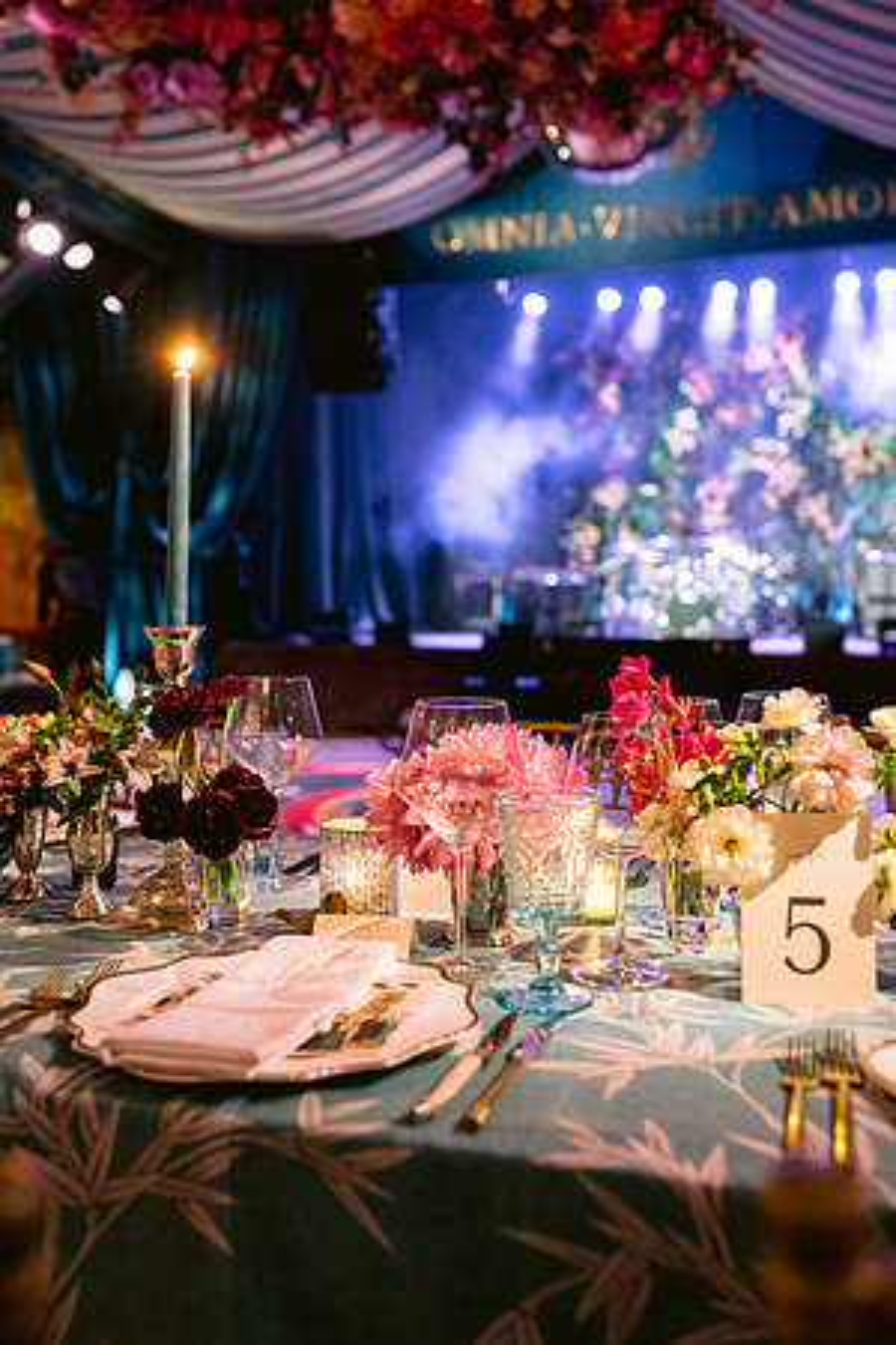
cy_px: 672
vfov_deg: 54.4
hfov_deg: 37.9
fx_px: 1307
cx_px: 448
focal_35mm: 35
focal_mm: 35
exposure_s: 1/30
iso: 1600
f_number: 2.8
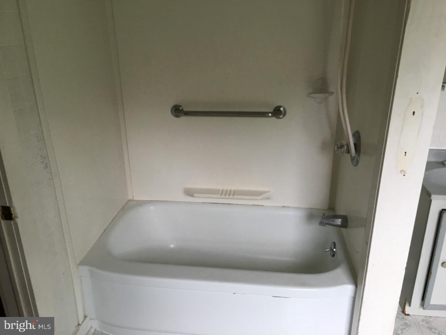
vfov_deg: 48.2
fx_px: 374
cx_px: 223
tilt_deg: -19.7
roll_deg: +1.3
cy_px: 168
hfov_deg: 61.7
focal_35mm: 29
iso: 32
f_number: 2.2
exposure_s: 1/30
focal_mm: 4.15
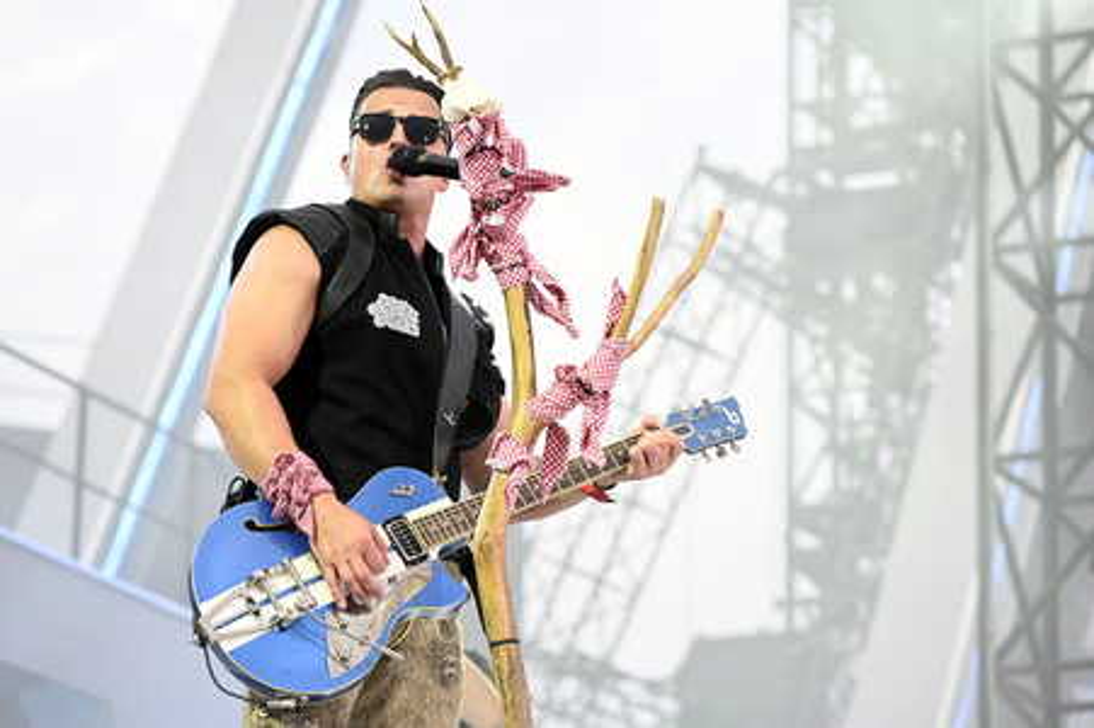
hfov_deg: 11.8
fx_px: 5314
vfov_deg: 7.8
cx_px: 547
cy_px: 364
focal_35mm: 175
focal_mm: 175
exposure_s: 1/100
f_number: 6.3
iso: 500
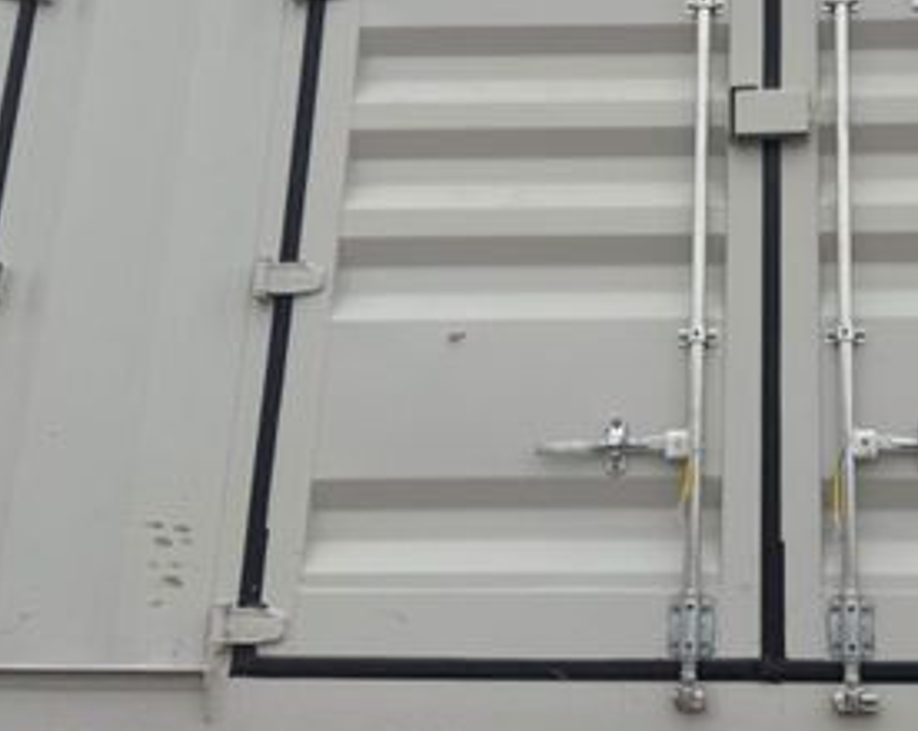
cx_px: 745
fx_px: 1384
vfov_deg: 29.2
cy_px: 186
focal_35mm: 51
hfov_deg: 35.4
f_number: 1.78
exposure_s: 1/1770
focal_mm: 6.76
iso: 80
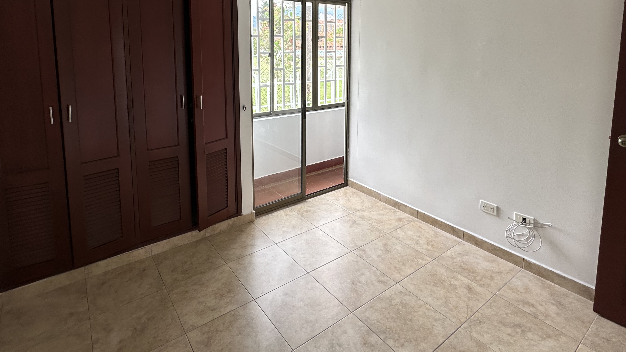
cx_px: 295
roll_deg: +0.4
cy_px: 85
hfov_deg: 86.5
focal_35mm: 20
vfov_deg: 53.2
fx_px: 332
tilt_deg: -7.0
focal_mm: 2.22
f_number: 2.2
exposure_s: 1/99
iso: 50
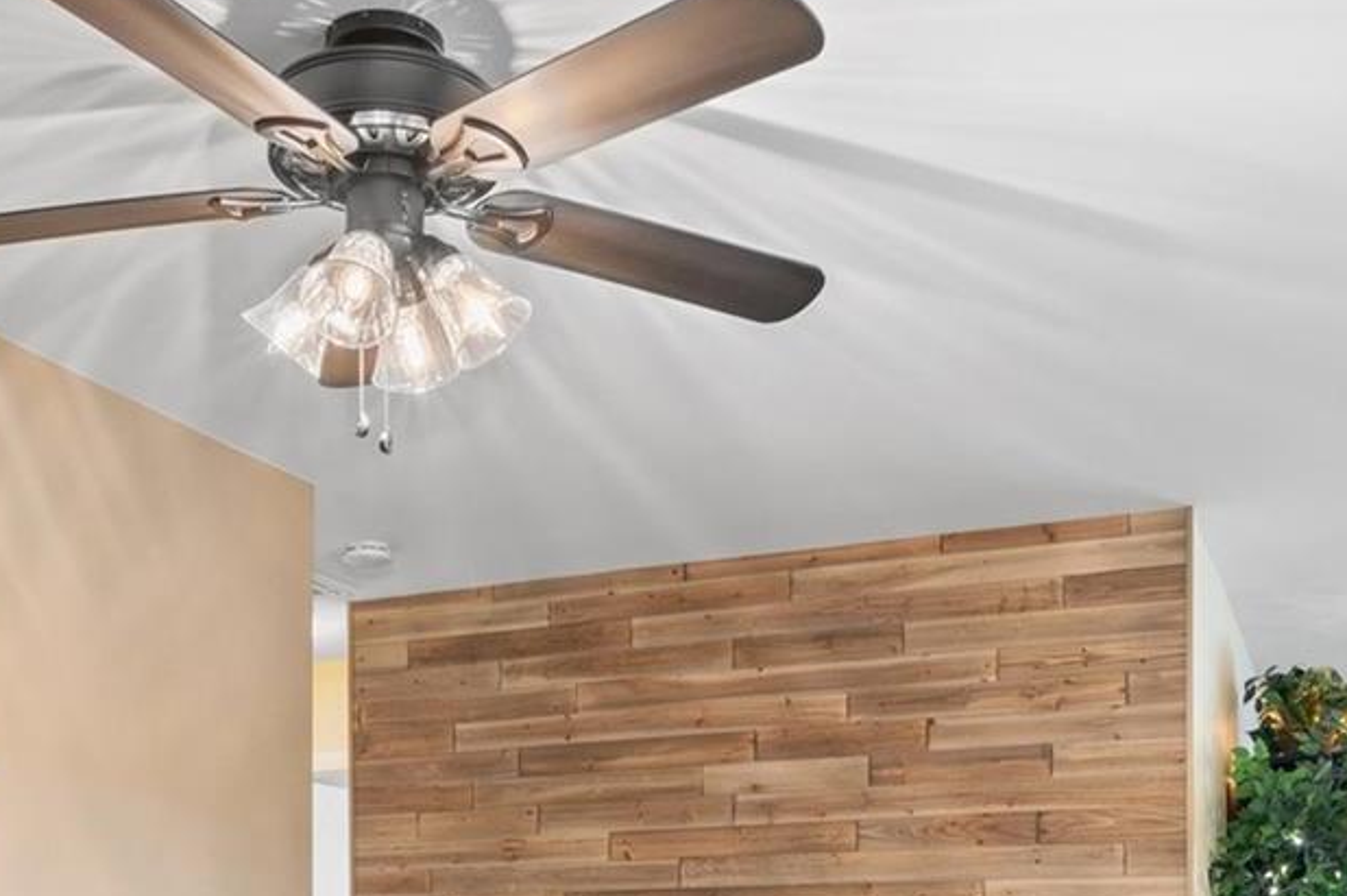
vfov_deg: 27.8
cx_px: 599
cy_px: 986
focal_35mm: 44
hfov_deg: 44.5
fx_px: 1645
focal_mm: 17
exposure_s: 1.3
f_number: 8
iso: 400
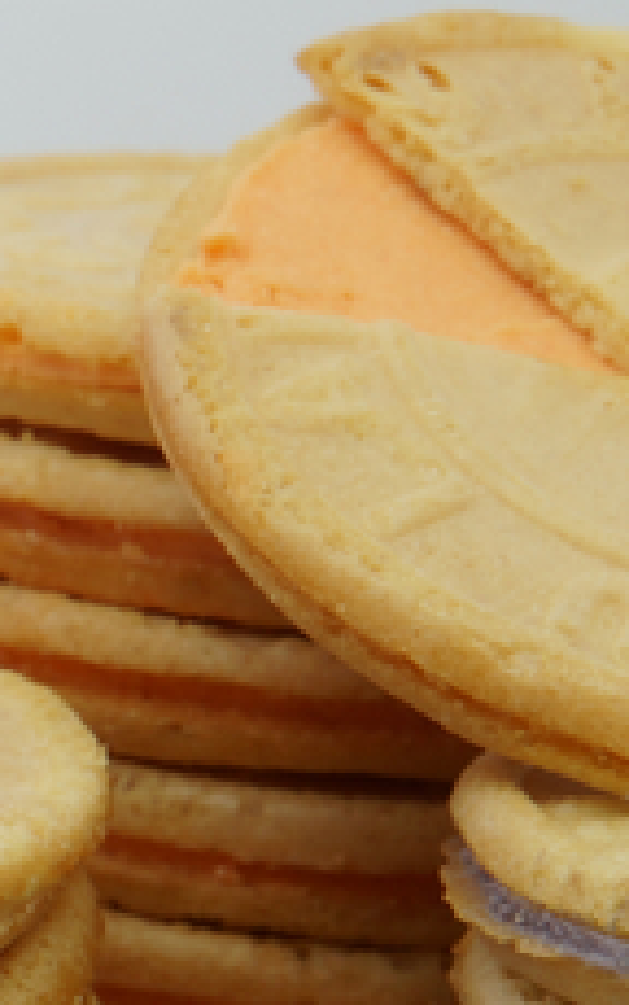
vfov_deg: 5.4
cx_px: -743
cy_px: 1125
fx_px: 10601
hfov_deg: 3.4
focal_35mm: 387
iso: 100
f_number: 11
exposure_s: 1/2.5
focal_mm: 54
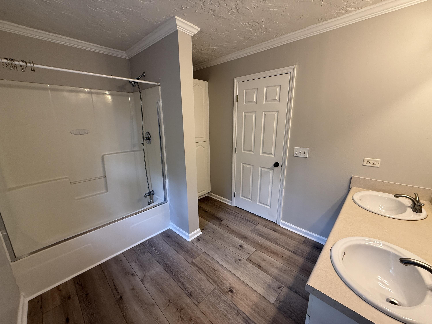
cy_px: 162
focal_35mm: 14
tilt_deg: -13.3
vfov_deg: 85.7
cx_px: 216
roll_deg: +0.5
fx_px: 175
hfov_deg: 102.1
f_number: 2.2
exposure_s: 1/60
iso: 200
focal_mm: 2.22
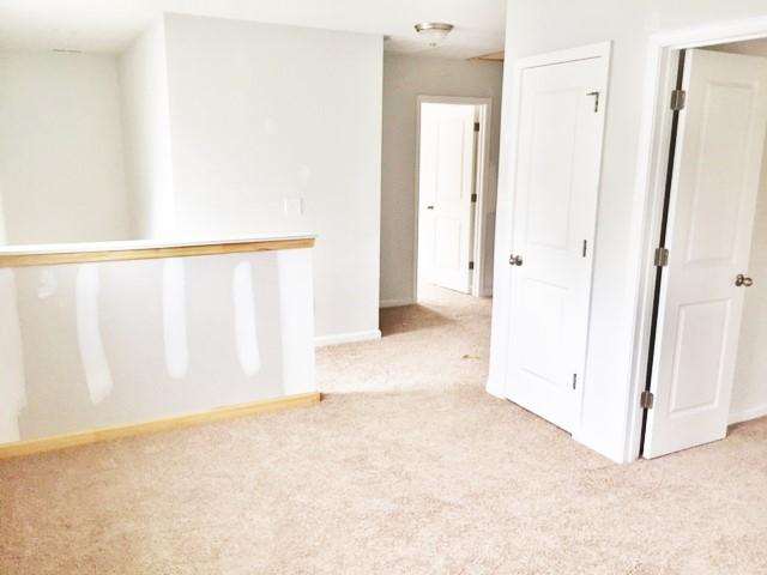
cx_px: 384
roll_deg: -0.6
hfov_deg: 61.7
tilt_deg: -13.9
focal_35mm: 29
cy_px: 288
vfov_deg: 48.2
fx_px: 643
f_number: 2.2
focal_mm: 4.15
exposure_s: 1/30
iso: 100
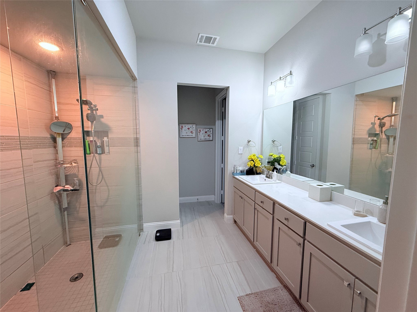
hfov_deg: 102.1
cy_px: 156
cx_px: 208
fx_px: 169
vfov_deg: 85.7
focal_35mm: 14
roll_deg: -0.2
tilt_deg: -5.3
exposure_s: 1/120
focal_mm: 2.22
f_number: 2.2
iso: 320
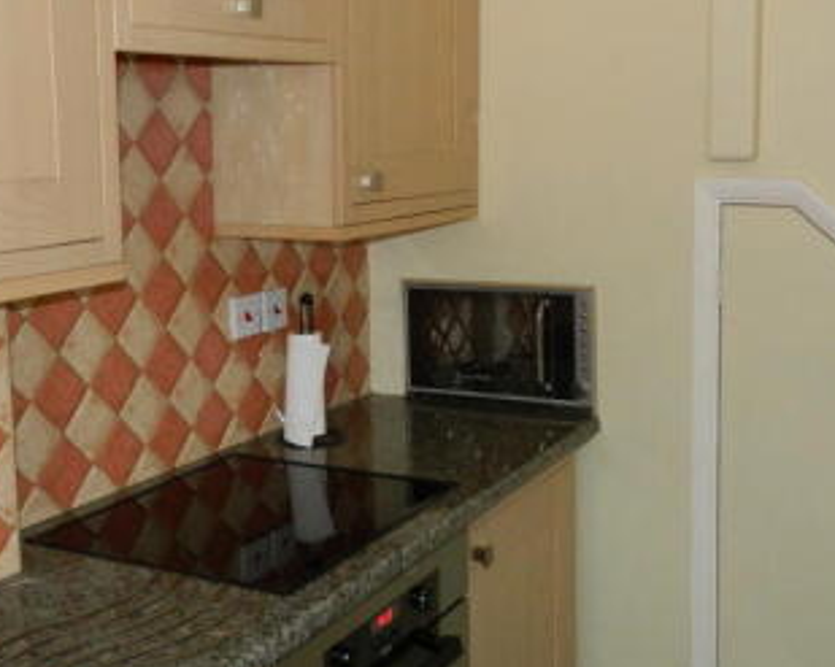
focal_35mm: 46
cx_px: 315
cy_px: 277
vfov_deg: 32.7
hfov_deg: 40.1
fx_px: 1136
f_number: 3.1
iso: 200
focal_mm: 4.5
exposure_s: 1/30
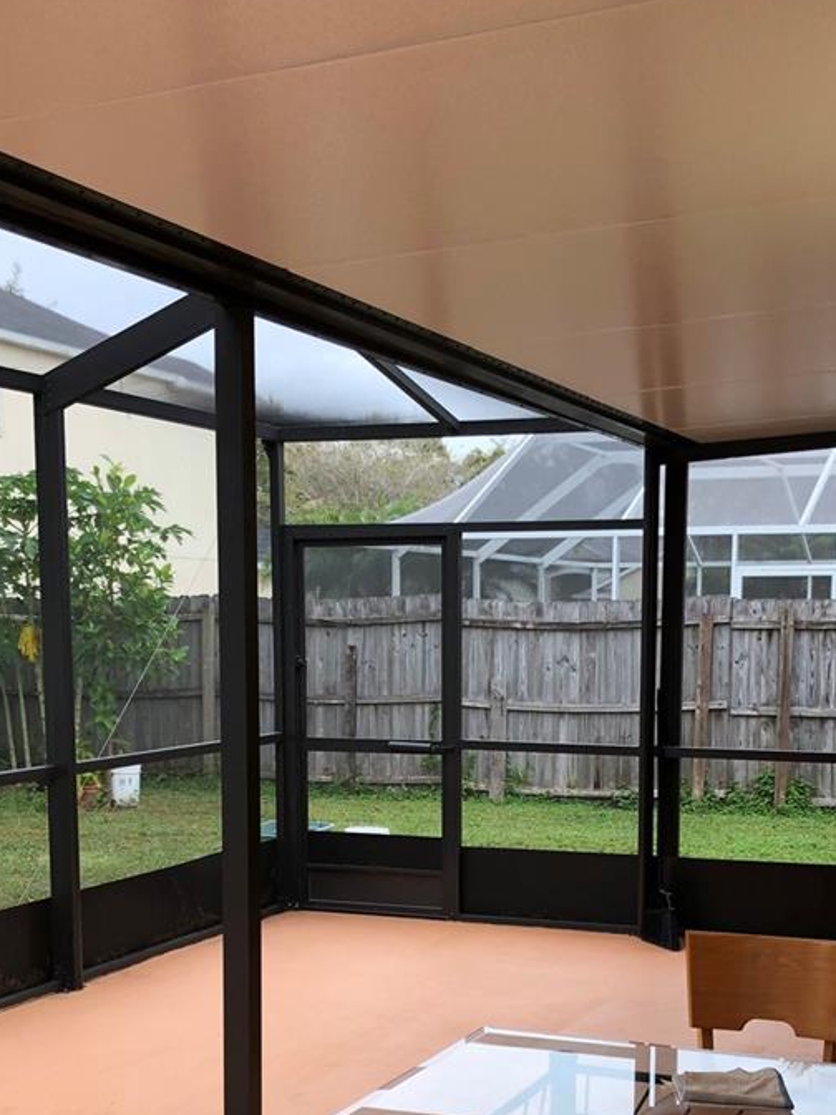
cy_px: 841
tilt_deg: -8.0
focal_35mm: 50
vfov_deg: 37.2
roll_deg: -0.7
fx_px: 1610
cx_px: 446
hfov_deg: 29.1
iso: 25
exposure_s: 1/120
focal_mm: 4
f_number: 1.8
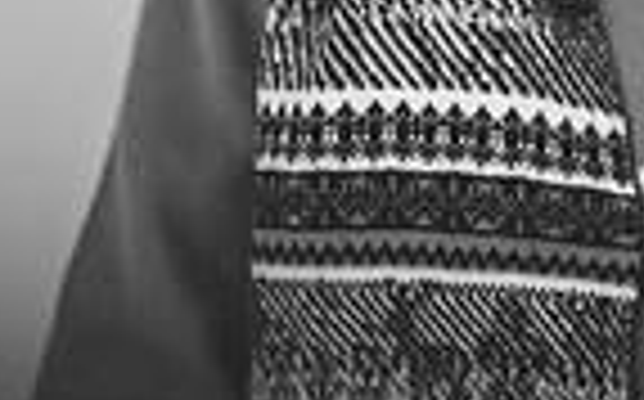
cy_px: -431
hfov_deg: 6.0
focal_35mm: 351
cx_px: 477
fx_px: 6153
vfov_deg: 3.7
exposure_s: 1/80
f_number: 1.8
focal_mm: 85
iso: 100
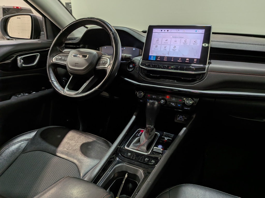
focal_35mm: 24
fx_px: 184
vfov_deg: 56.8
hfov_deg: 71.6
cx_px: 132
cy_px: 99
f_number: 1.7
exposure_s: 1/327
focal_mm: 4.53
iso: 26
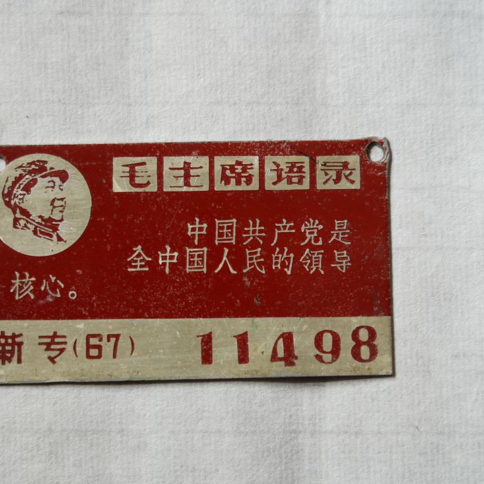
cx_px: 202
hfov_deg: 13.9
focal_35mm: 125
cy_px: 260
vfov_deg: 14.0
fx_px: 1977
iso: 800
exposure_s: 1/160
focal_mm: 88
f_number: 5.6
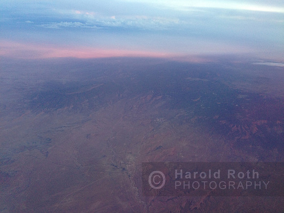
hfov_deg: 55.4
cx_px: 142
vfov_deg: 42.9
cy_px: 106
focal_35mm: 33
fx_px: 271
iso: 100
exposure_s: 1/20
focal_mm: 4.13
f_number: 2.4
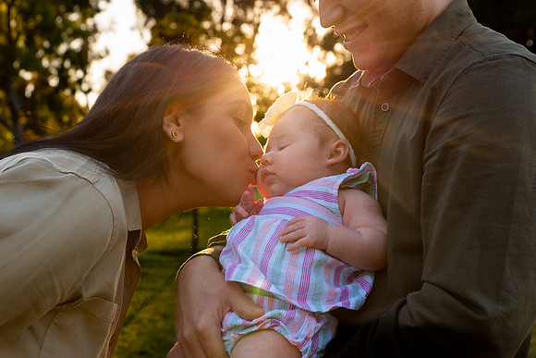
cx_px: 268
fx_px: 774
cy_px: 179
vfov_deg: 26.0
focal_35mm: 52
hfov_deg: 38.2
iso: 200
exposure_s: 1/320
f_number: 5.6
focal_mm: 52
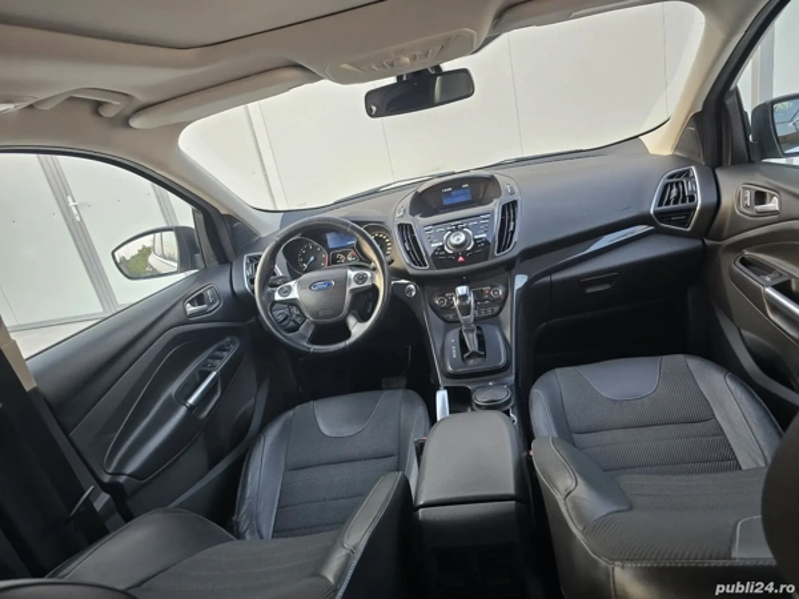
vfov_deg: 58.9
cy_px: 300
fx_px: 531
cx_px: 400
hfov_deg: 73.9
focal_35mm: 23
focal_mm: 6.3
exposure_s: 1/100
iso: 200
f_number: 1.7
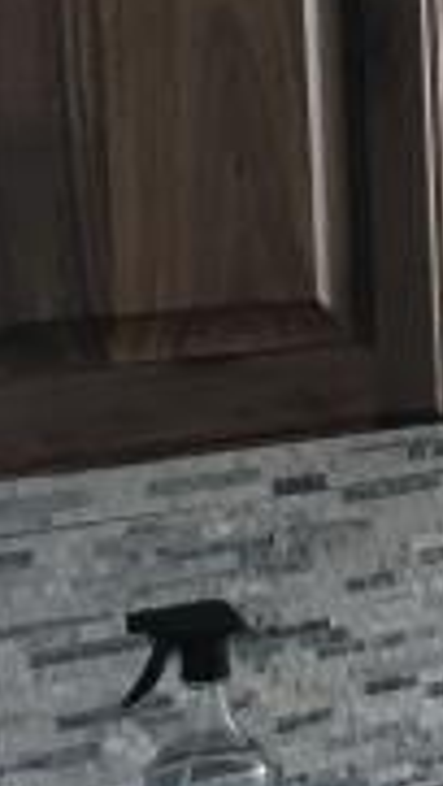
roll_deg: +1.6
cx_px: 1303
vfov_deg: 19.0
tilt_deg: -2.9
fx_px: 2336
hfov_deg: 8.9
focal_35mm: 112
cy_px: 221
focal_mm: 4.15
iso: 25
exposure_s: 1/30
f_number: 2.2
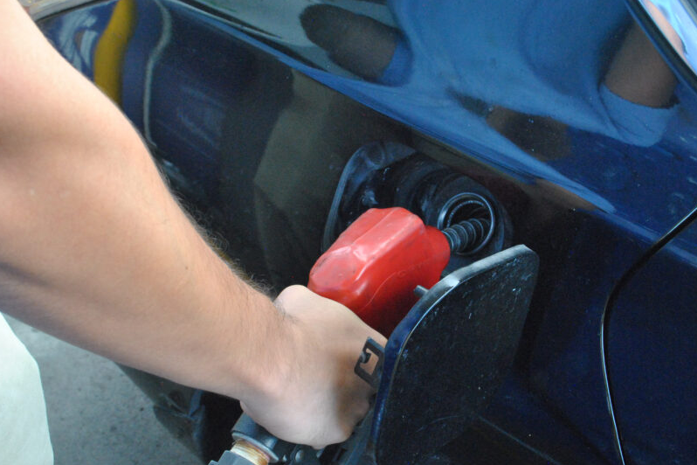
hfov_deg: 44.5
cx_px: 368
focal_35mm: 44
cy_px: 260
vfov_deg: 30.5
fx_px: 852
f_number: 10
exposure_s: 1/60
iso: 1600
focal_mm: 26
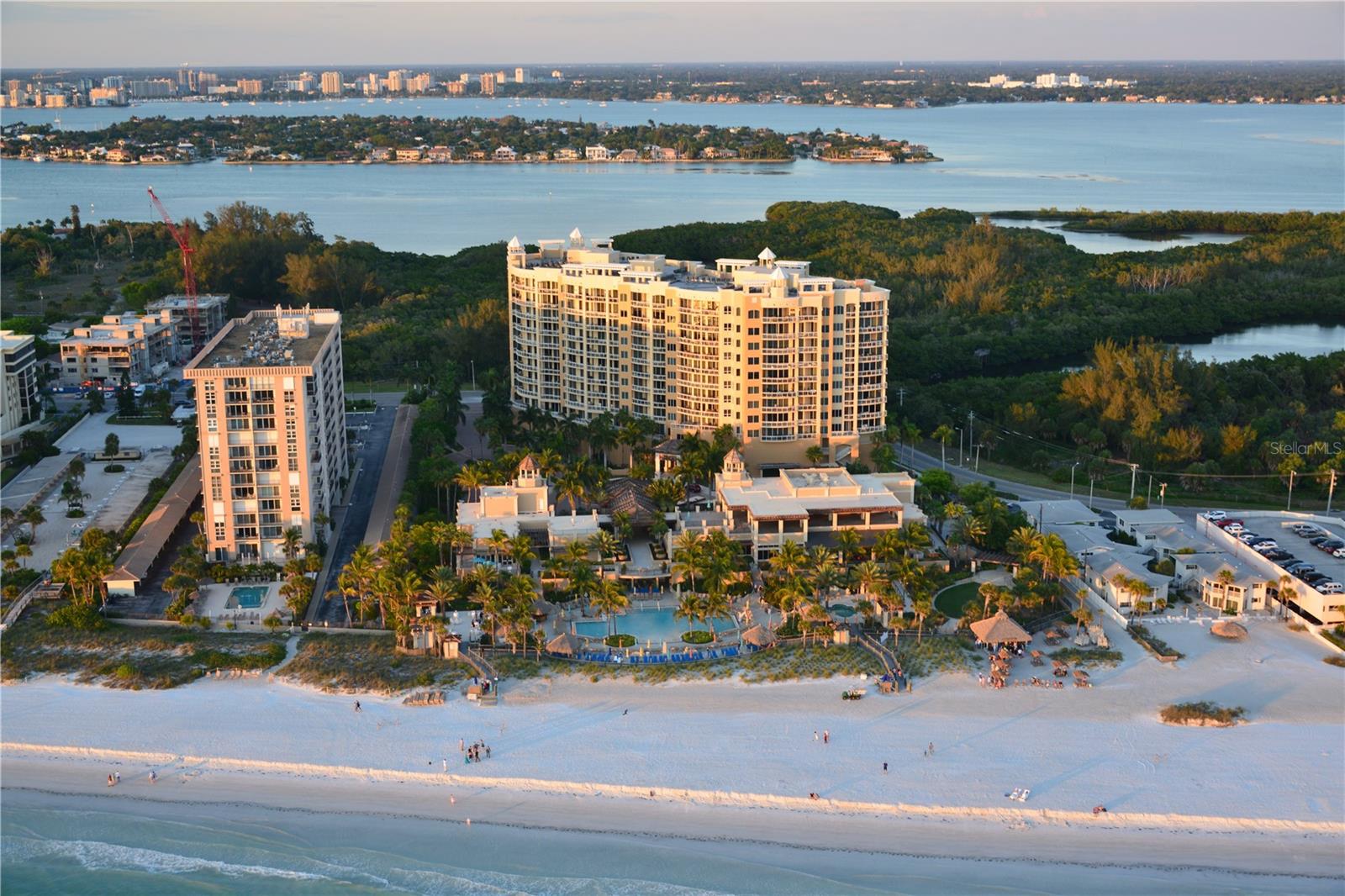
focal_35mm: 44
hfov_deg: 44.5
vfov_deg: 30.5
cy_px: 448
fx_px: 1643
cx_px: 672
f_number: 7.1
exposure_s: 1/200
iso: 800
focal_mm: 44
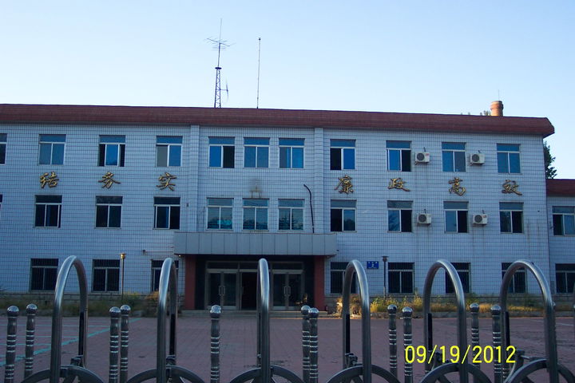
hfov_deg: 50.7
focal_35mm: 38
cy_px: 192
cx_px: 288
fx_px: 607
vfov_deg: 35.1
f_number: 2.8
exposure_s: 1/350
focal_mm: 8
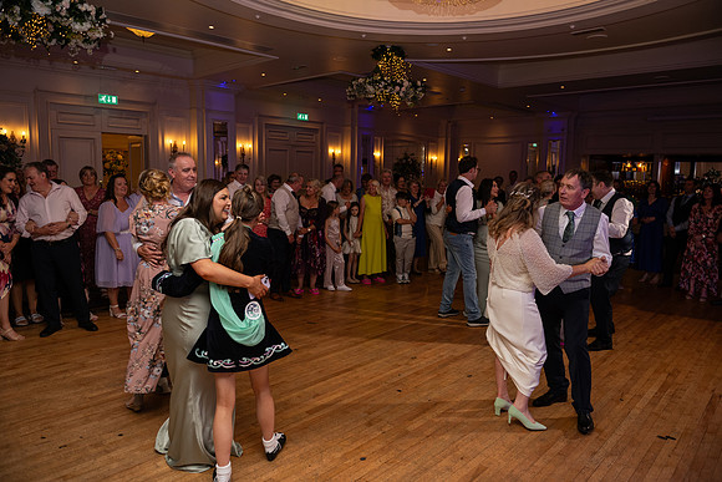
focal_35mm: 24
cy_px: 241
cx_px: 361
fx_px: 481
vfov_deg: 53.2
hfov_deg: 73.7
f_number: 3.5
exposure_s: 1/160
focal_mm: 24
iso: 500
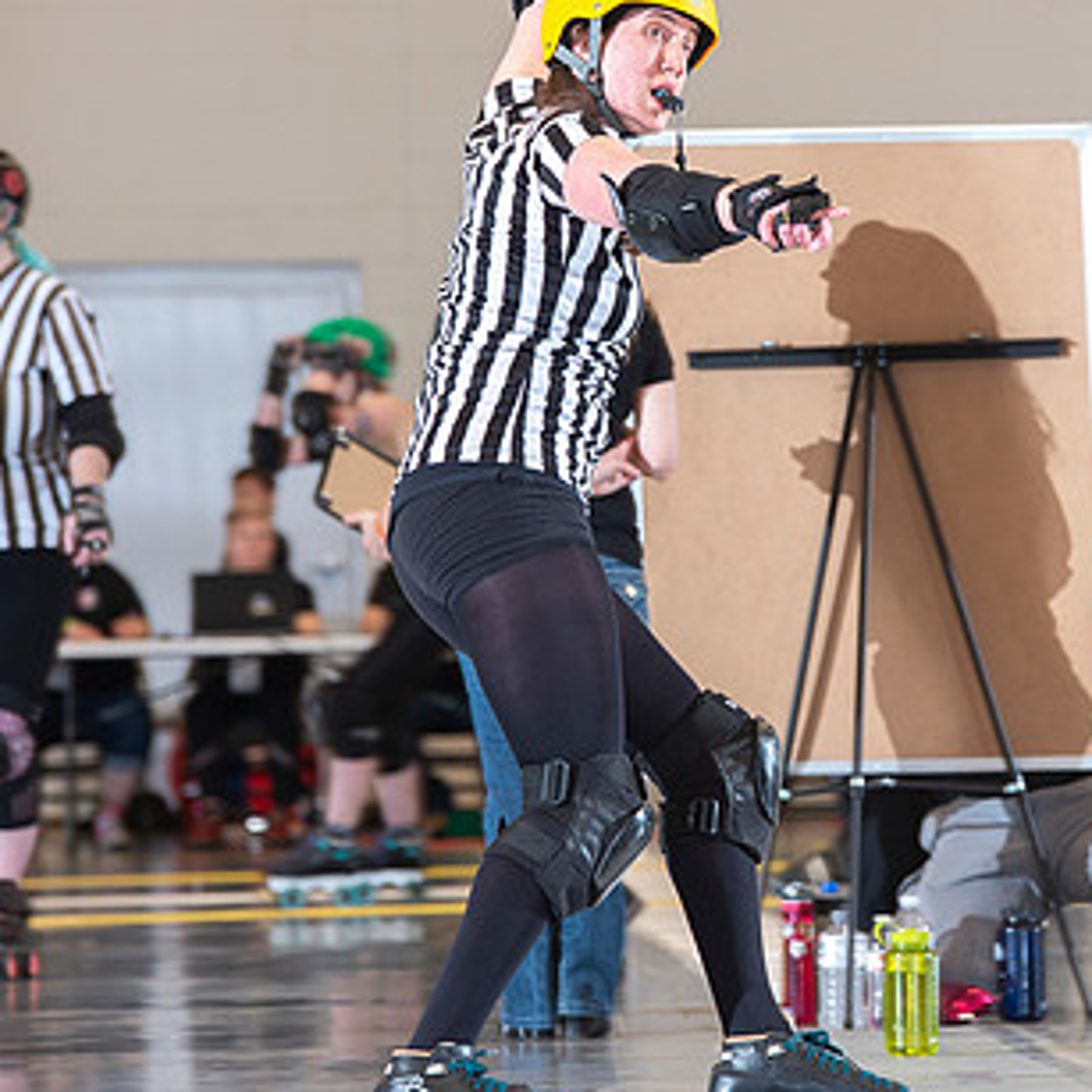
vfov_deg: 6.2
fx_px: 10029
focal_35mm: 281
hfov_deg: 6.2
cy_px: 429
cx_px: 775
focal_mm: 175
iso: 640
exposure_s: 1/160
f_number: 5.6
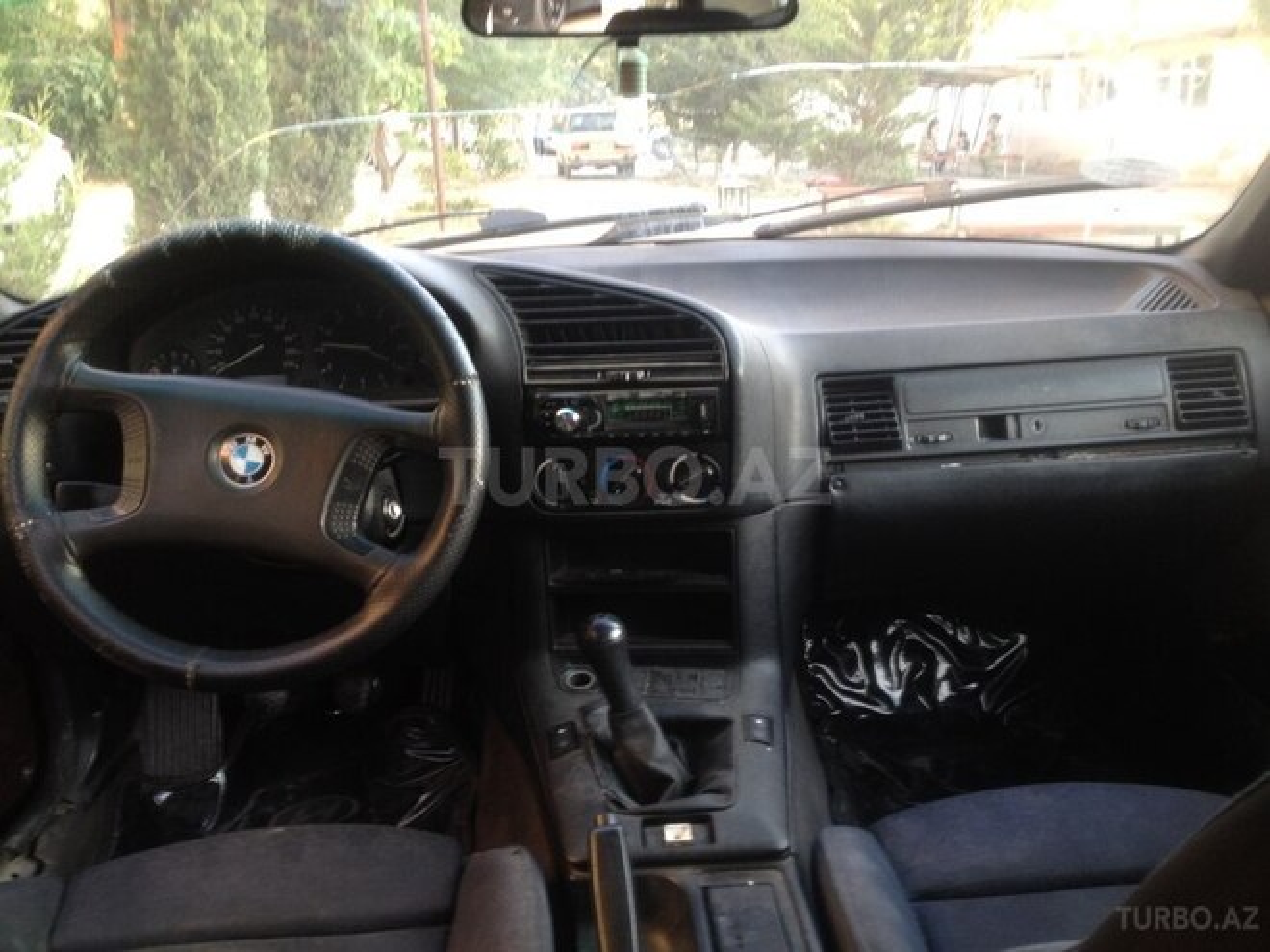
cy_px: 476
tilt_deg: -17.3
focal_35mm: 35
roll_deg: +0.4
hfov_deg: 52.6
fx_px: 1284
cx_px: 635
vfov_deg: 40.7
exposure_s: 1/20
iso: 64
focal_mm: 4.28
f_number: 2.4
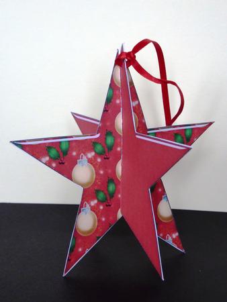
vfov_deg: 21.8
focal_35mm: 90
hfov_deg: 16.4
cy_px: 151
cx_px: 114
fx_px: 786
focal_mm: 14.7
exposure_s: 1/40
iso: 250
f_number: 4.3
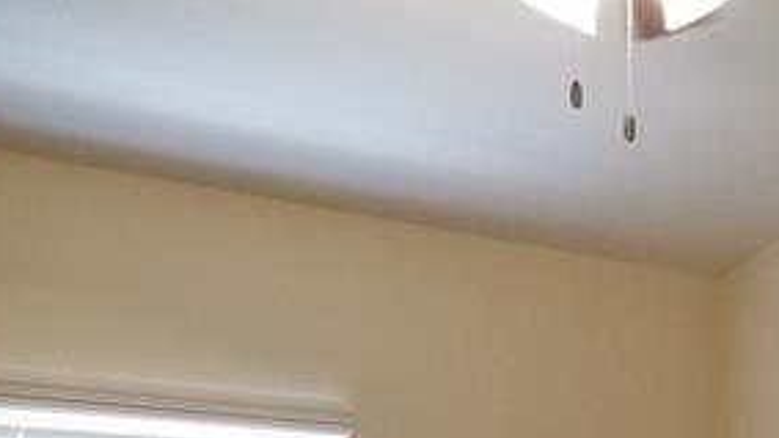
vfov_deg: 14.6
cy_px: 658
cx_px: 581
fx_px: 1590
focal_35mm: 77
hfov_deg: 27.2
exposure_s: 1/40
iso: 160
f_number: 1.7
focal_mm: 4.25
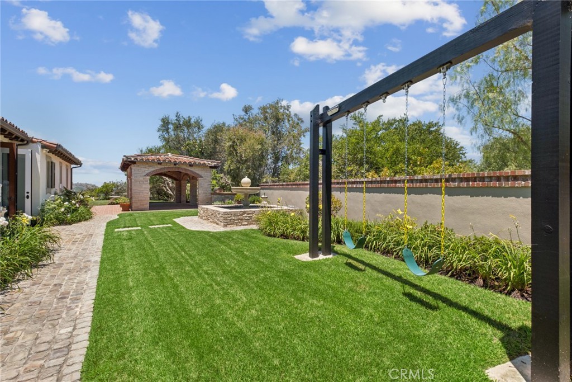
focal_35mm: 15
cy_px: 191
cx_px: 286
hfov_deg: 100.4
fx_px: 238
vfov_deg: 77.3
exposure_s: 1/350
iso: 125
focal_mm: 10
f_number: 9
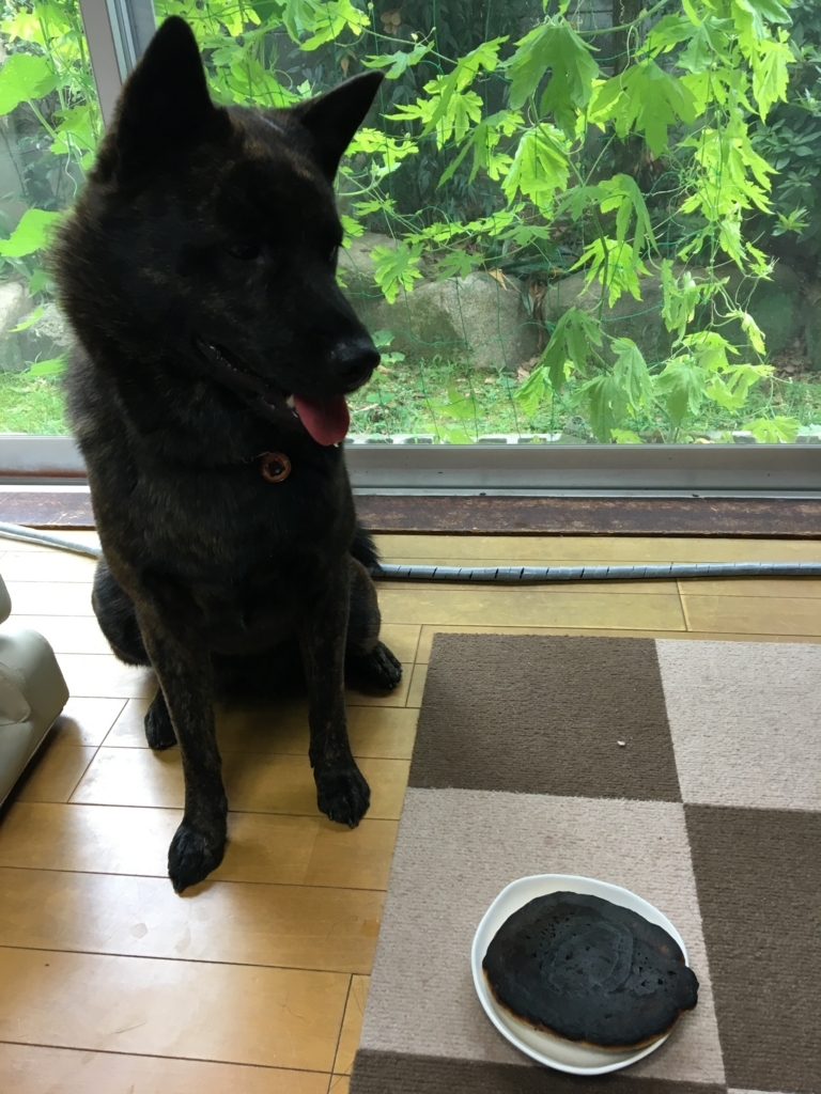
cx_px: 410
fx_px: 917
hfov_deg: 48.2
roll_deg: +1.8
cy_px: 547
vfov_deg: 61.7
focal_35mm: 29
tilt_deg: -30.7
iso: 64
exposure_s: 1/30
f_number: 2.2
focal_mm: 4.15
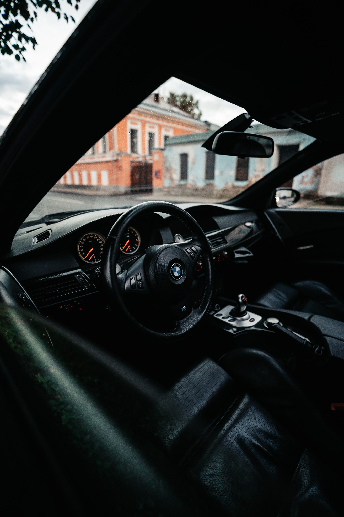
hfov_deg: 73.7
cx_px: 172
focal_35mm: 16
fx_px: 229
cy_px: 258
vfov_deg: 96.7
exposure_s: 1/250
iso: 800
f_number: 1.8
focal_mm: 16
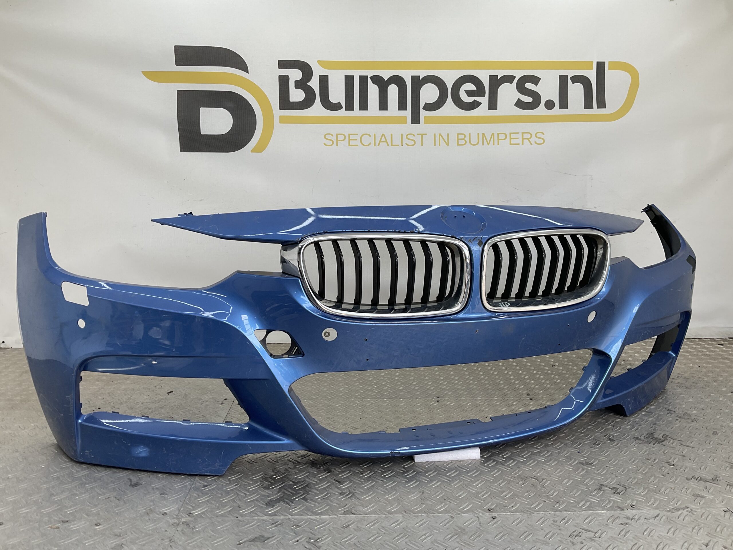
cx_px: 366
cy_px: 275
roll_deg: -0.8
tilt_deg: -7.4
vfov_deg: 48.2
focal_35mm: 29
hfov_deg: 61.7
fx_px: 614
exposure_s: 1/188
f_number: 1.8
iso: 16
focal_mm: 3
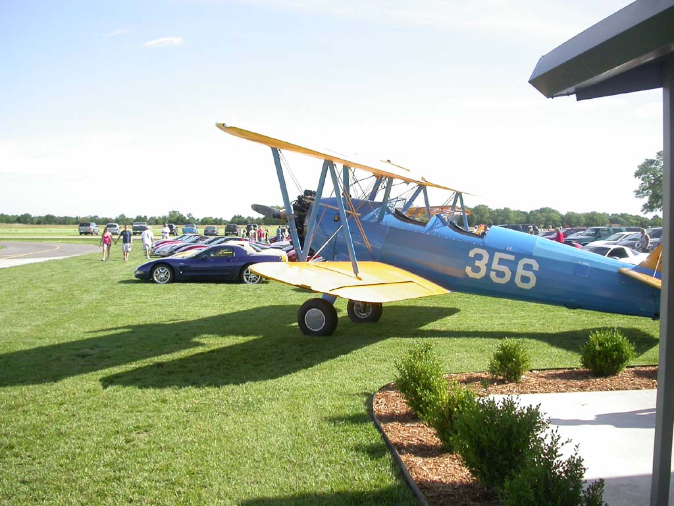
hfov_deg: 49.0
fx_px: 740
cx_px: 337
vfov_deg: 37.7
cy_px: 253
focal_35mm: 38
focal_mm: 7.85
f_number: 2.6
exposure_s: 1/1000
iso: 100
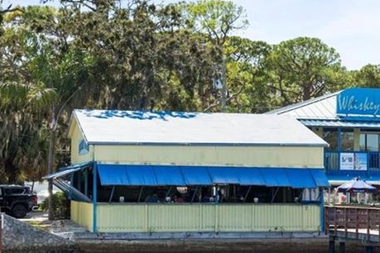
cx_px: 438
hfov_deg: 16.2
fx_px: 1288
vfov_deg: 11.2
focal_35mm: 122
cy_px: 169
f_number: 8
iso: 320
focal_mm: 35
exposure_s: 1/500
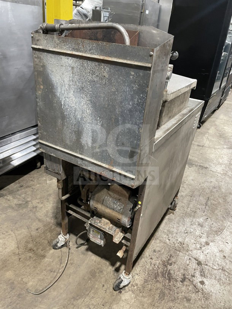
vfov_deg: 67.3
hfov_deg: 53.1
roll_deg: -6.6
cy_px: 154
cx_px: 116
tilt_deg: -24.5
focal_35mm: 26
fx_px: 232
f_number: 1.6
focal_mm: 4.2
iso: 400
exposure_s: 1/60
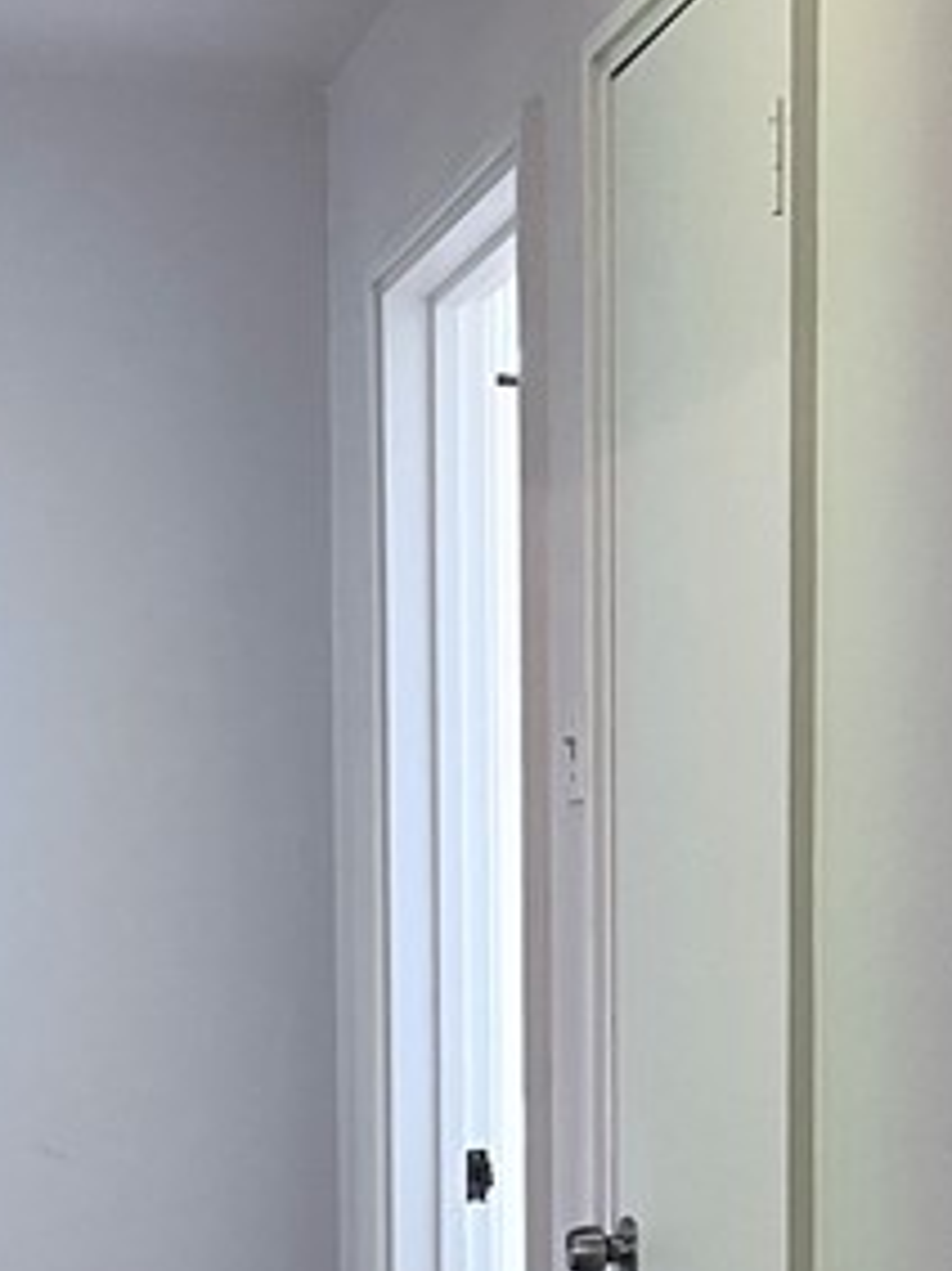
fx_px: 3449
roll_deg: +0.7
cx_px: 799
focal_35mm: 94
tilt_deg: -3.3
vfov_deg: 20.4
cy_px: 1195
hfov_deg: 15.6
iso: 160
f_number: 1.6
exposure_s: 1/60
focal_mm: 5.1
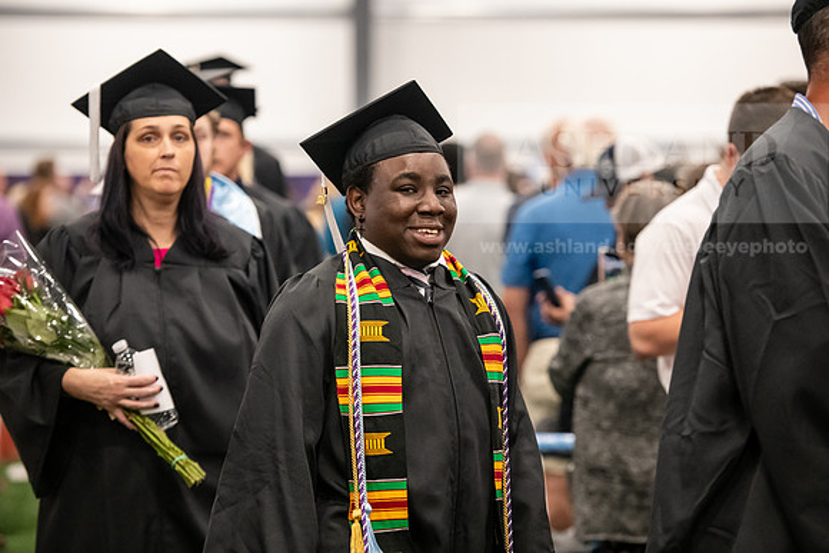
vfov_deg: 10.6
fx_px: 2994
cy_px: 276
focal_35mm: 130
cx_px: 414
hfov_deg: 15.8
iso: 3200
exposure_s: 1/200
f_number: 3.2
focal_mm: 130
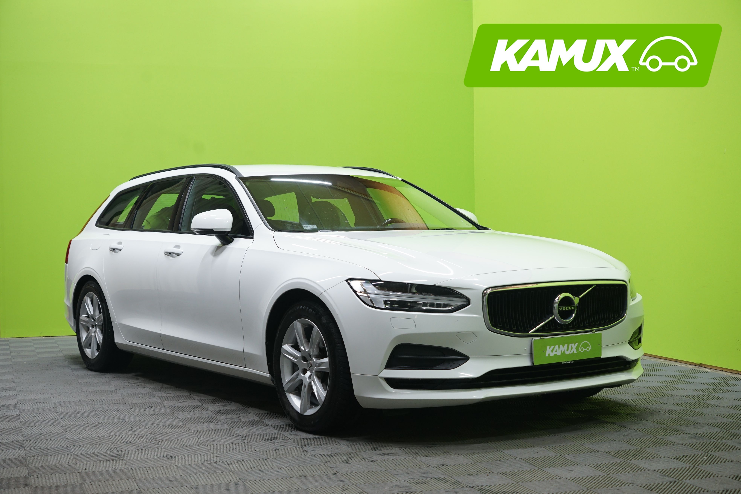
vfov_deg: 25.5
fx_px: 1091
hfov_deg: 37.5
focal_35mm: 53
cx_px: 370
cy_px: 247
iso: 640
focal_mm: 53
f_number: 5.6
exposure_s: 1/20
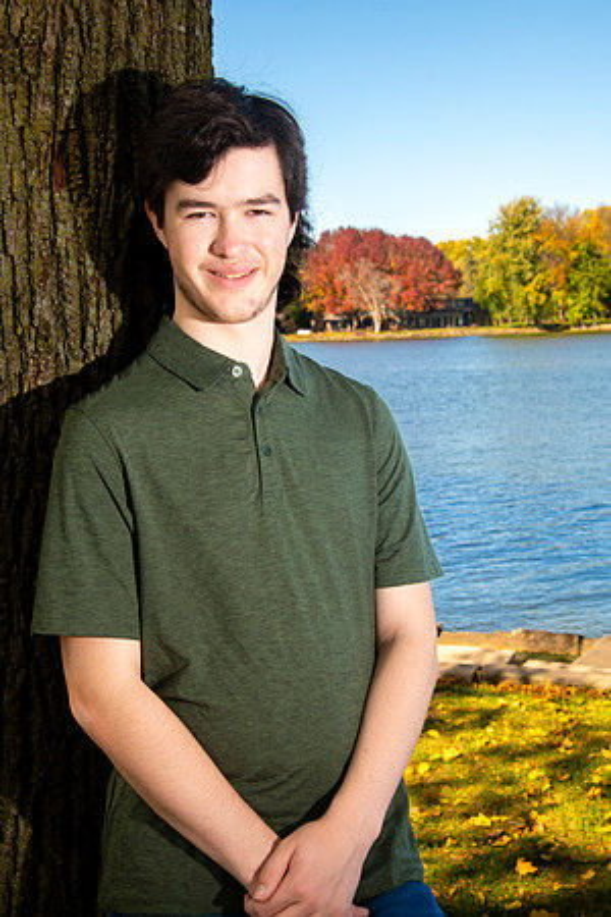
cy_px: 458
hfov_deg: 20.9
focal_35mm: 65
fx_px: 1655
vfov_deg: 31.0
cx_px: 306
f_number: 14
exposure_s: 1/160
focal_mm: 65
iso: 800
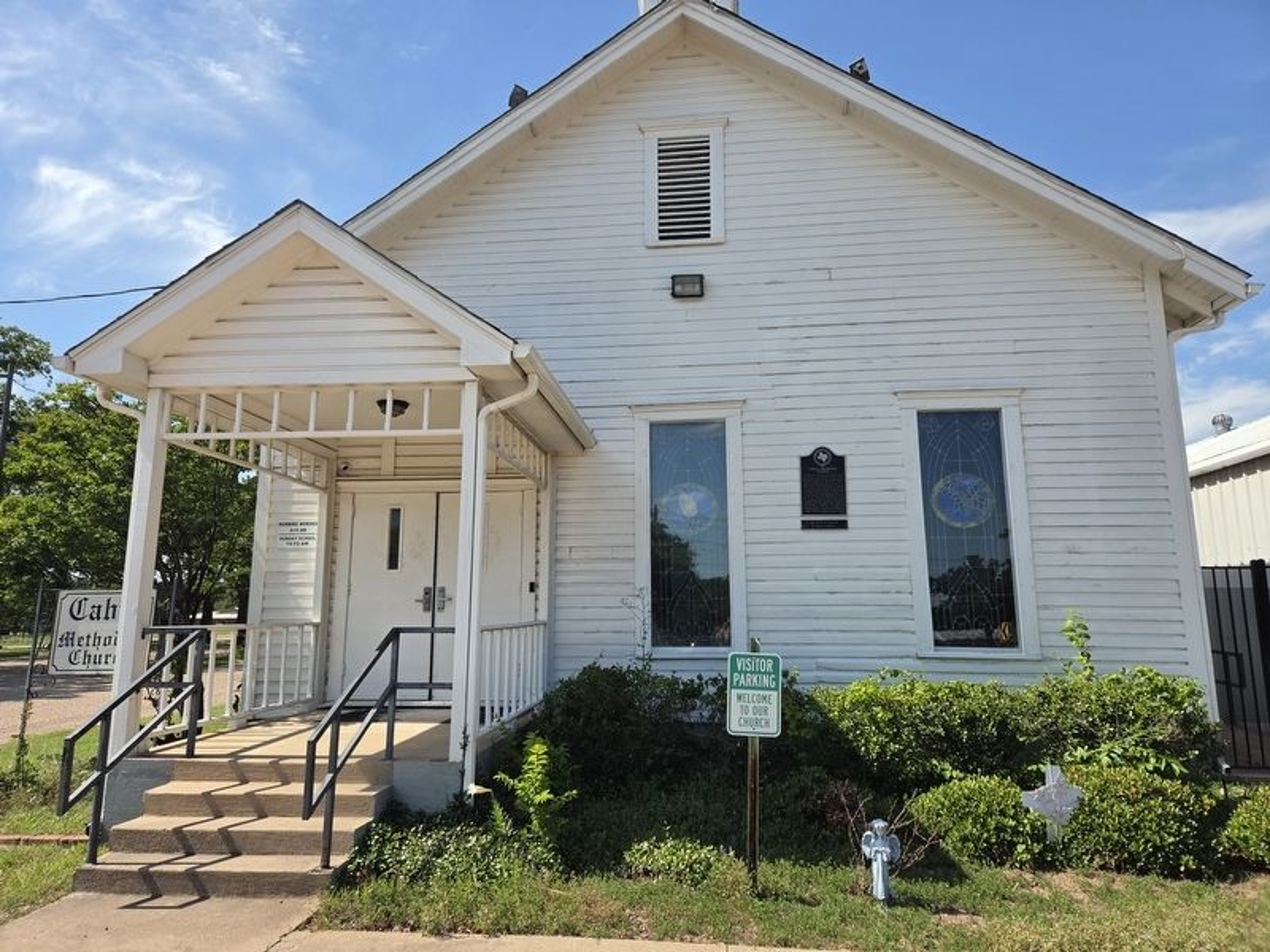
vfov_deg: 58.9
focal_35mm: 23
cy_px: 476
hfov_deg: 73.9
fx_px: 844
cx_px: 635
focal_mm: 5.4
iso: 80
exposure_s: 1/3399
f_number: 1.8
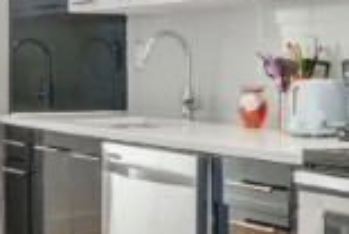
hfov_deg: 19.5
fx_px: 1010
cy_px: 74
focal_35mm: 104
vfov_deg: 13.2
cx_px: 113
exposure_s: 4
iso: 320
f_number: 11
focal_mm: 14
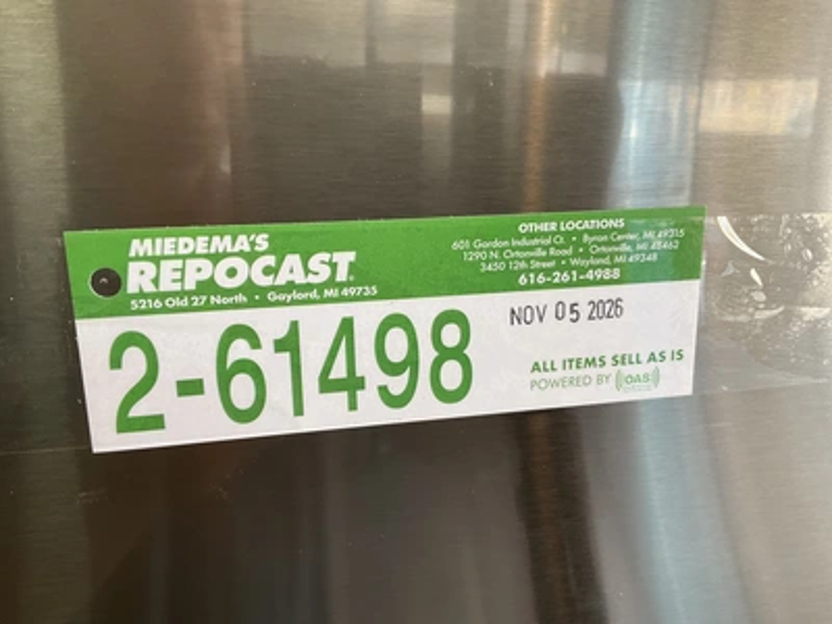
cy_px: 312
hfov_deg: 61.7
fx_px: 697
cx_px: 416
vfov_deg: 48.2
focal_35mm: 29
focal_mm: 3
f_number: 1.8
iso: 40
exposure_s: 1/60
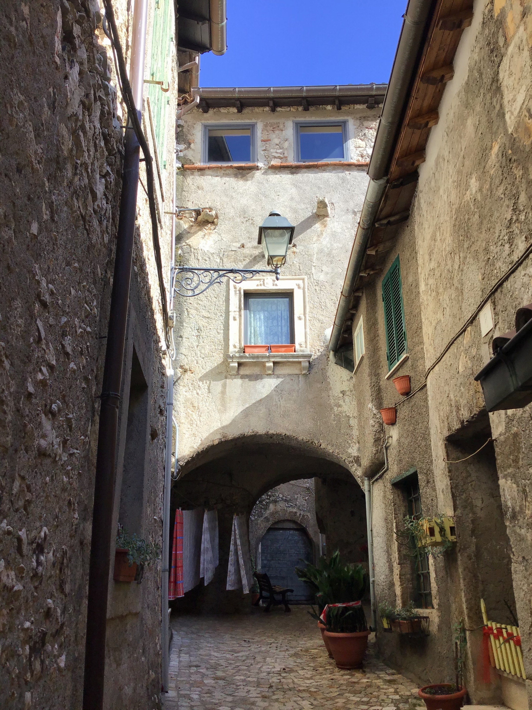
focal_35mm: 31
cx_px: 266
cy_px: 355
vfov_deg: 58.4
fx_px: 635
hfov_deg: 45.4
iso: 25
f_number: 2.4
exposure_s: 1/426
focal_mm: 3.3
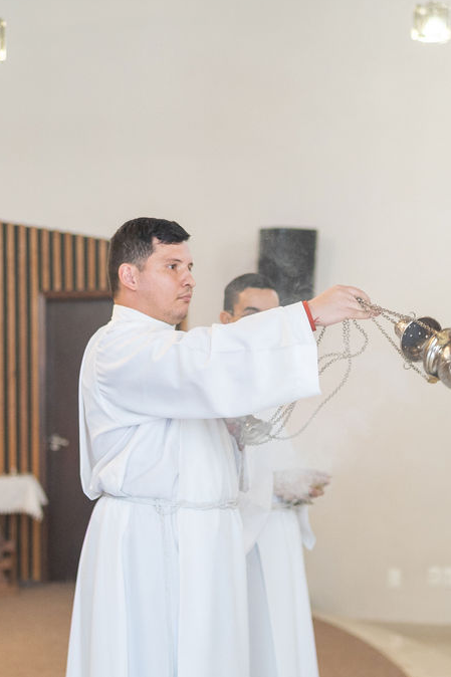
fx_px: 1485
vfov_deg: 25.7
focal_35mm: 79
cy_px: 336
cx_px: 228
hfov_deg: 17.3
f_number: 1.8
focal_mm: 35
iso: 1000
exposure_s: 1/250
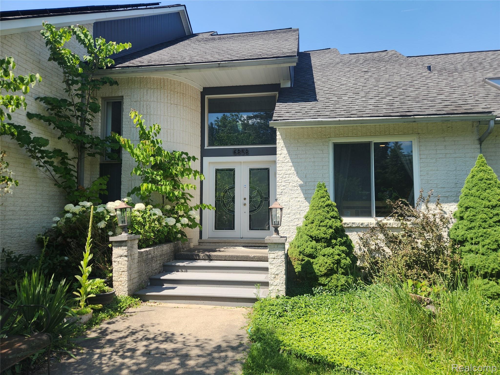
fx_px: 332
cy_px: 188
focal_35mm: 23
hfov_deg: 73.9
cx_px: 250
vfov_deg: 58.9
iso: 20
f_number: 1.8
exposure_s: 1/779
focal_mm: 5.4
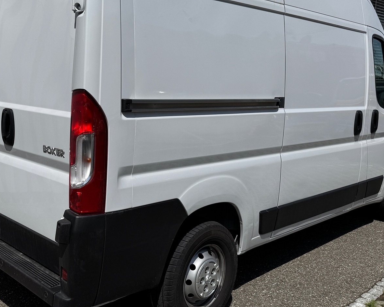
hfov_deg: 44.8
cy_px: 116
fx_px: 455
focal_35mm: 40
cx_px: 116
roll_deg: -0.2
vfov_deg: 37.1
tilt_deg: -5.1
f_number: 1.78
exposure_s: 1/10417
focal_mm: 6.76
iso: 80
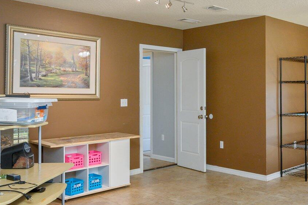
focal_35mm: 41
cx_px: 227
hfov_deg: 45.9
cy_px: 90
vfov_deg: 32.6
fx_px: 351
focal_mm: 17
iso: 400
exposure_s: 1/30
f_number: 7.1
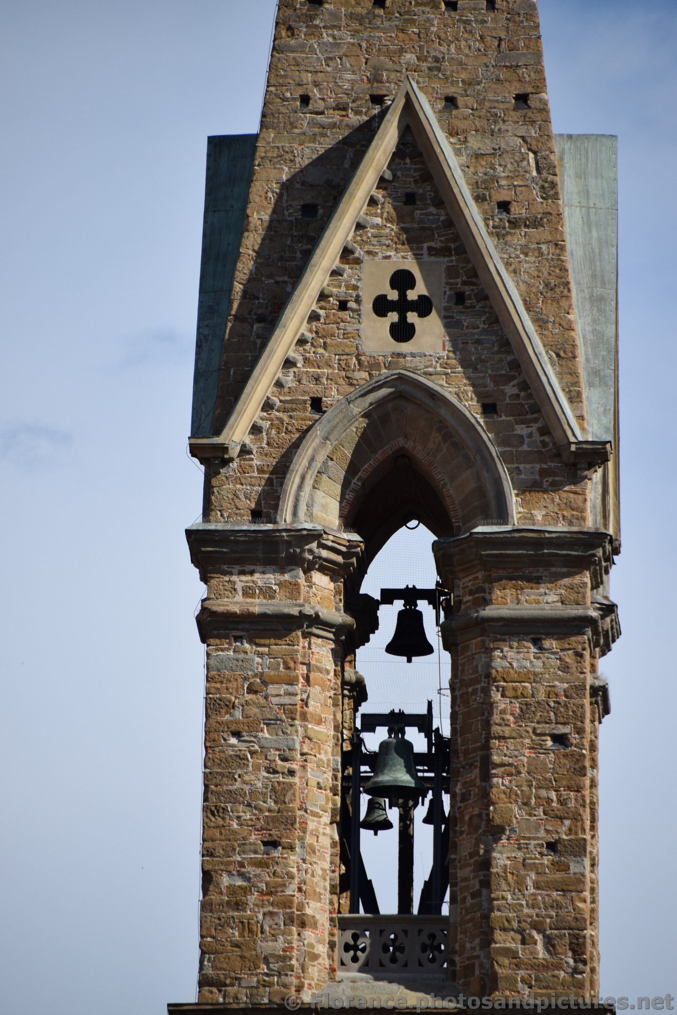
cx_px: 338
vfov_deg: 5.5
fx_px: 10577
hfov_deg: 3.7
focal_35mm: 375
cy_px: 508
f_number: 7.1
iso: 200
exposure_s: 1/800
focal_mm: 250
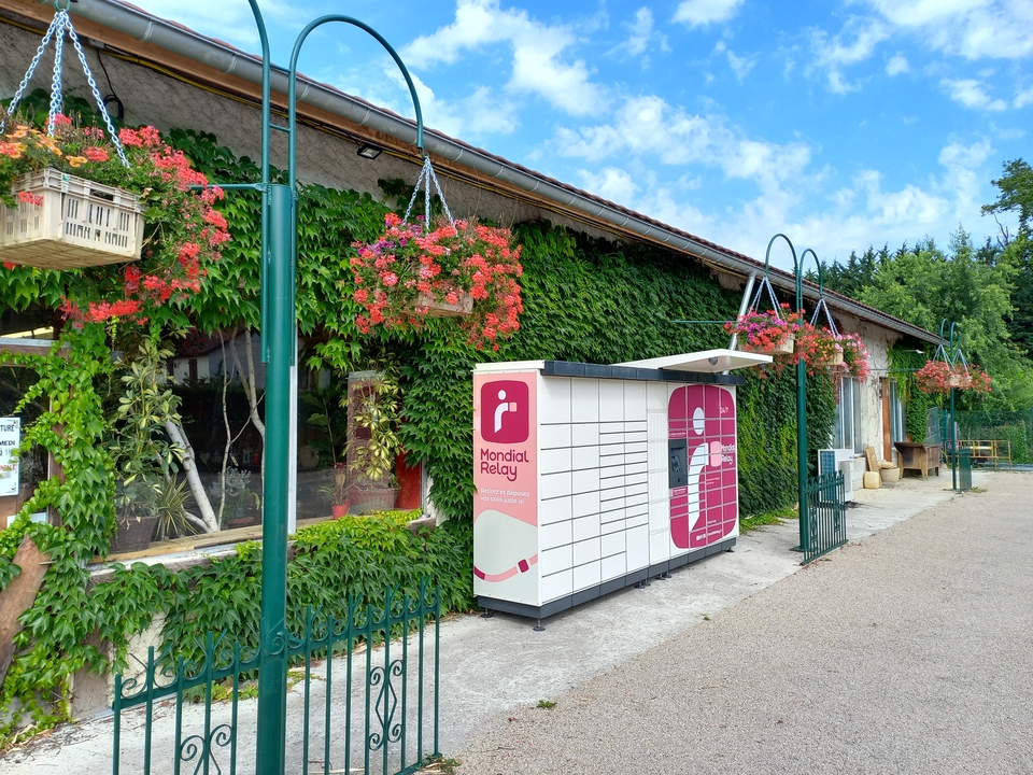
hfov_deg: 69.4
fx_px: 746
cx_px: 516
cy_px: 388
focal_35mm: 25
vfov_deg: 54.9
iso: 50
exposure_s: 1/649
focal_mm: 4.65
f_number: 1.8
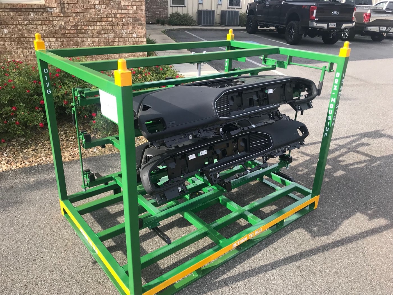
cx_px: 196
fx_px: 318
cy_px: 148
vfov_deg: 49.7
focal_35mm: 28
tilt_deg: -24.4
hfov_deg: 63.4
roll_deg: -1.8
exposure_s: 1/638
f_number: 1.8
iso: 20
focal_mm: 3.99
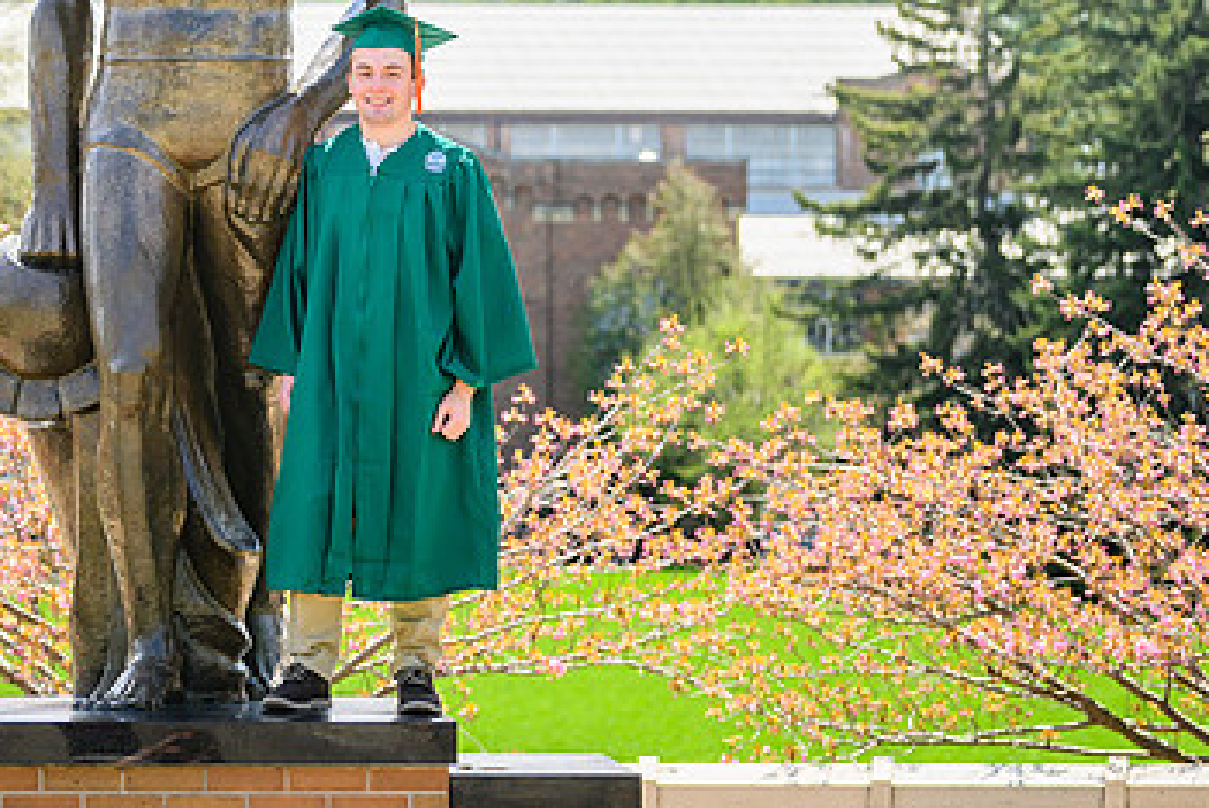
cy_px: 125
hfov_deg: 12.8
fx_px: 5378
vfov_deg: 8.6
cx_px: 334
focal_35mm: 160
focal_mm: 90
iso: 400
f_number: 4
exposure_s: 1/2000
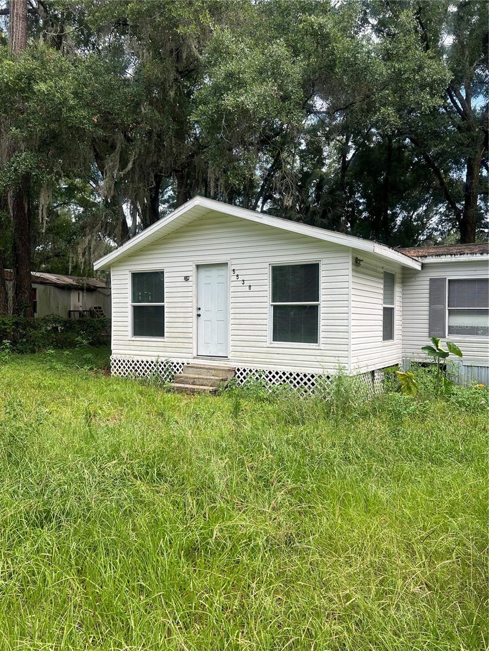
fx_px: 490
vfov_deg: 67.3
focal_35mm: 26
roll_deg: -0.2
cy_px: 326
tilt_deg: -1.5
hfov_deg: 53.1
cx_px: 244
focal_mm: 5.7
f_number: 1.5
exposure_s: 1/880
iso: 50
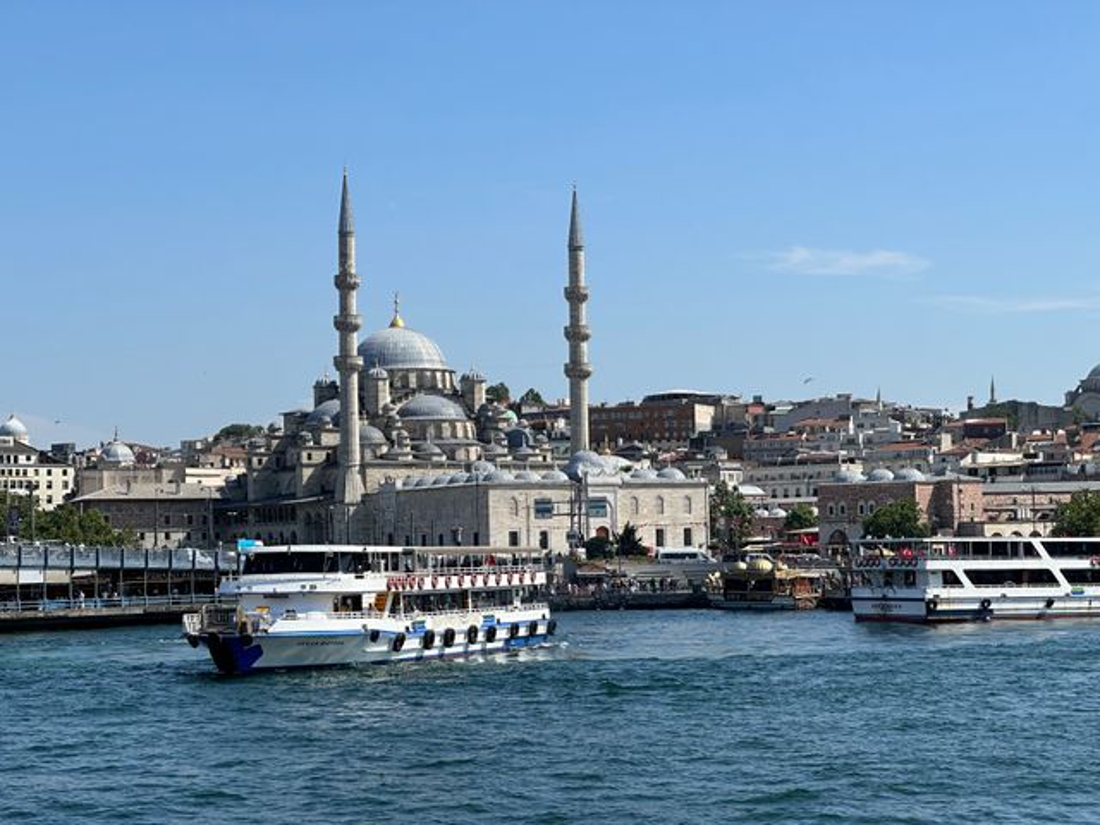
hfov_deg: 25.3
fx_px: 2447
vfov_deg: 19.1
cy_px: 412
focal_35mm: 77
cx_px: 550
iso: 32
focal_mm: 9
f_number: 2.8
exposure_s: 1/960
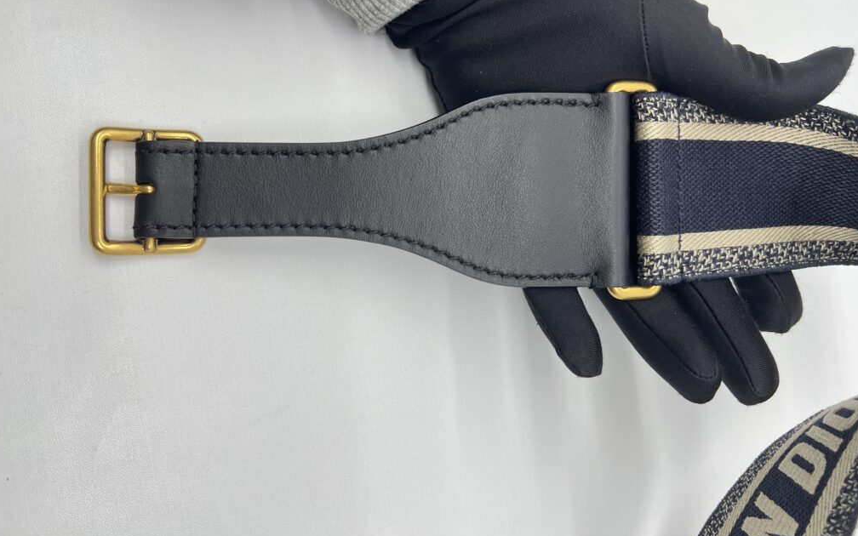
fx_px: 655
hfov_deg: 66.5
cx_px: 426
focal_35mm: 28
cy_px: 214
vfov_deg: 44.3
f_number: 1.5
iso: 50
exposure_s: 1/100
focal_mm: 5.7
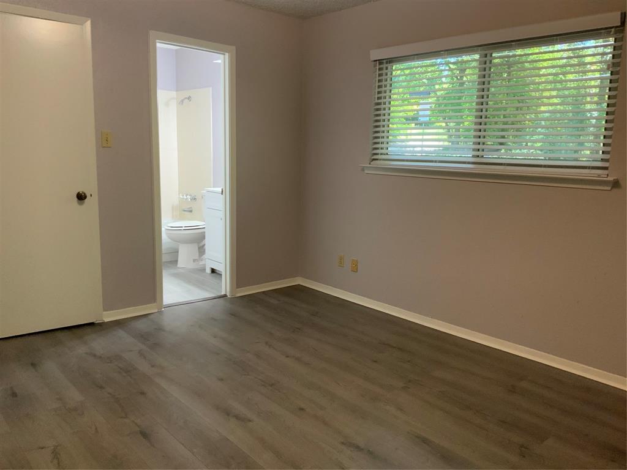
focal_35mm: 29
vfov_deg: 48.2
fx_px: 525
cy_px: 235
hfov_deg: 61.7
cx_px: 314
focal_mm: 3
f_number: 1.8
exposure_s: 1/60
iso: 250
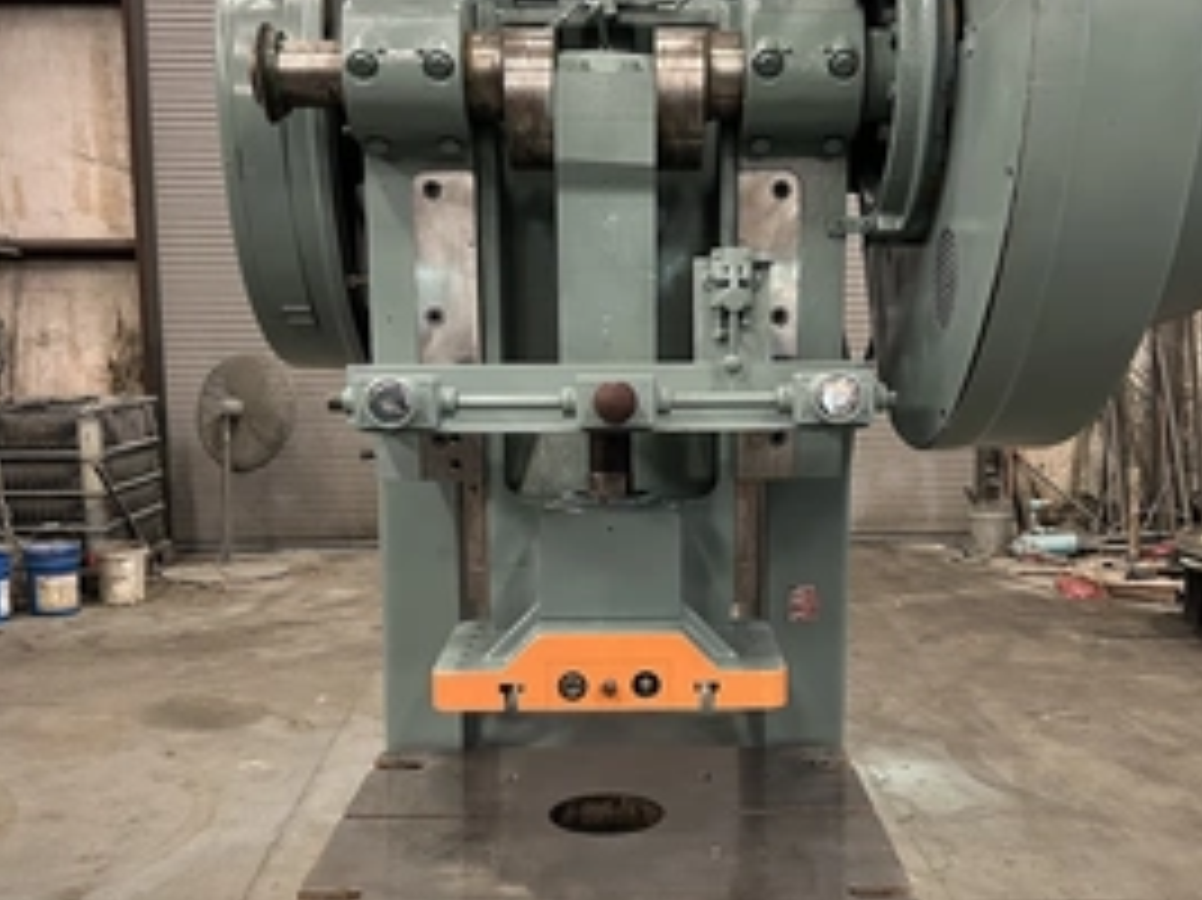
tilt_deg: -8.6
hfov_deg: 47.8
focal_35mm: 39
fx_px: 1354
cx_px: 662
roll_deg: -0.3
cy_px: 518
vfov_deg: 36.7
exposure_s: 1/60
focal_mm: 5.7
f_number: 1.5
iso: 500
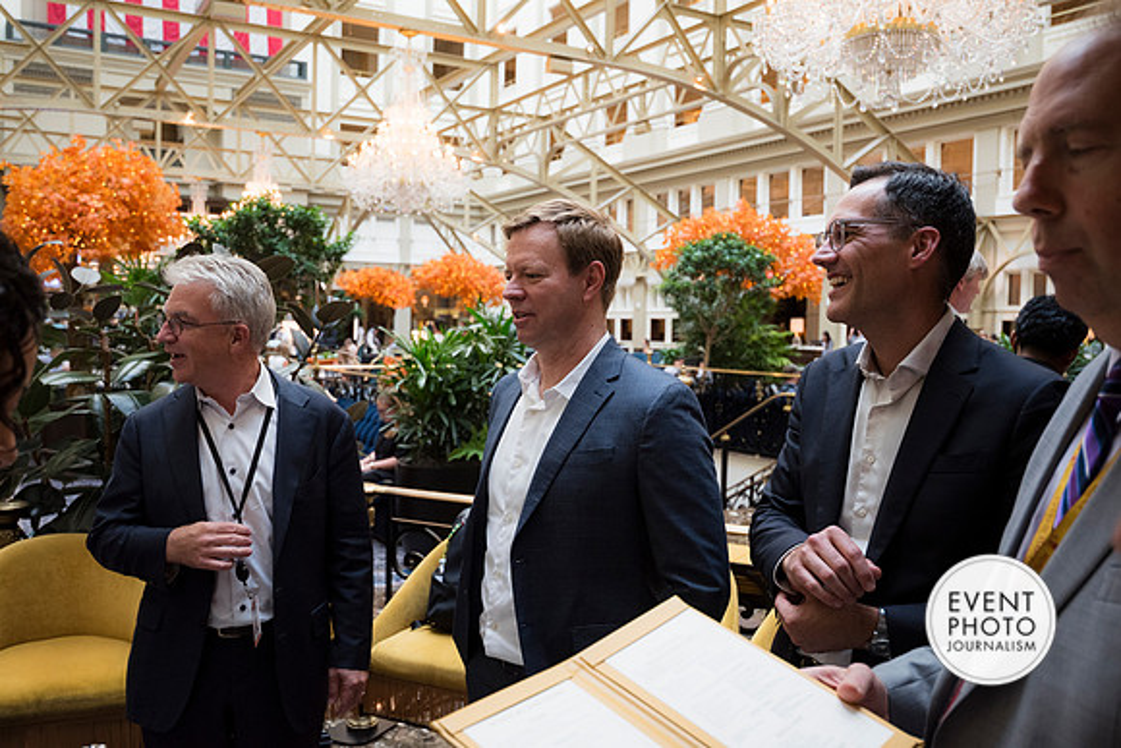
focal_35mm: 31
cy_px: 374
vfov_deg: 42.3
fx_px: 965
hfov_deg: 60.3
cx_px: 560
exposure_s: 1/125
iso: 1600
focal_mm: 31
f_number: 4.5
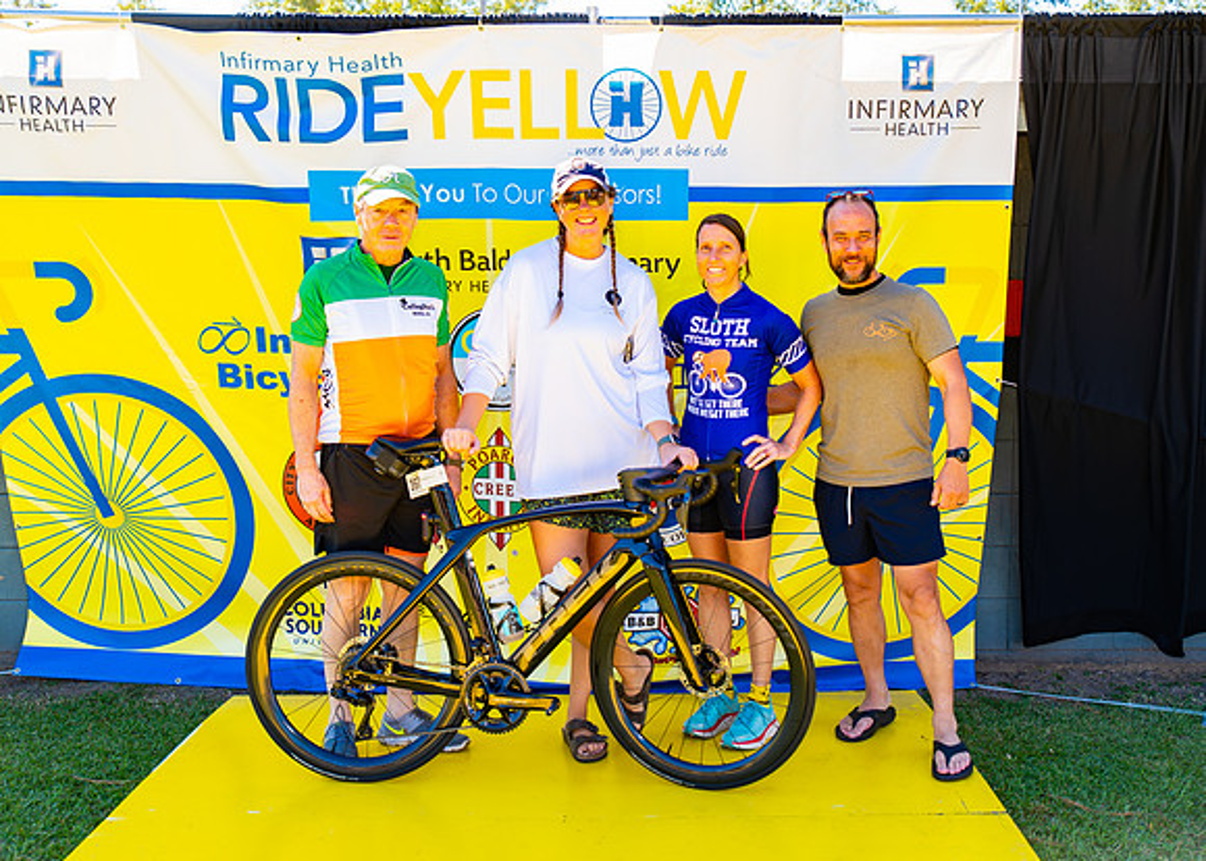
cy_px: 412
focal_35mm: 41
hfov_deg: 46.1
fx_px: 1414
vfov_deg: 33.9
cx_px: 672
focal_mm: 35
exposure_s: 1/200
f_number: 2.8
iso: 100
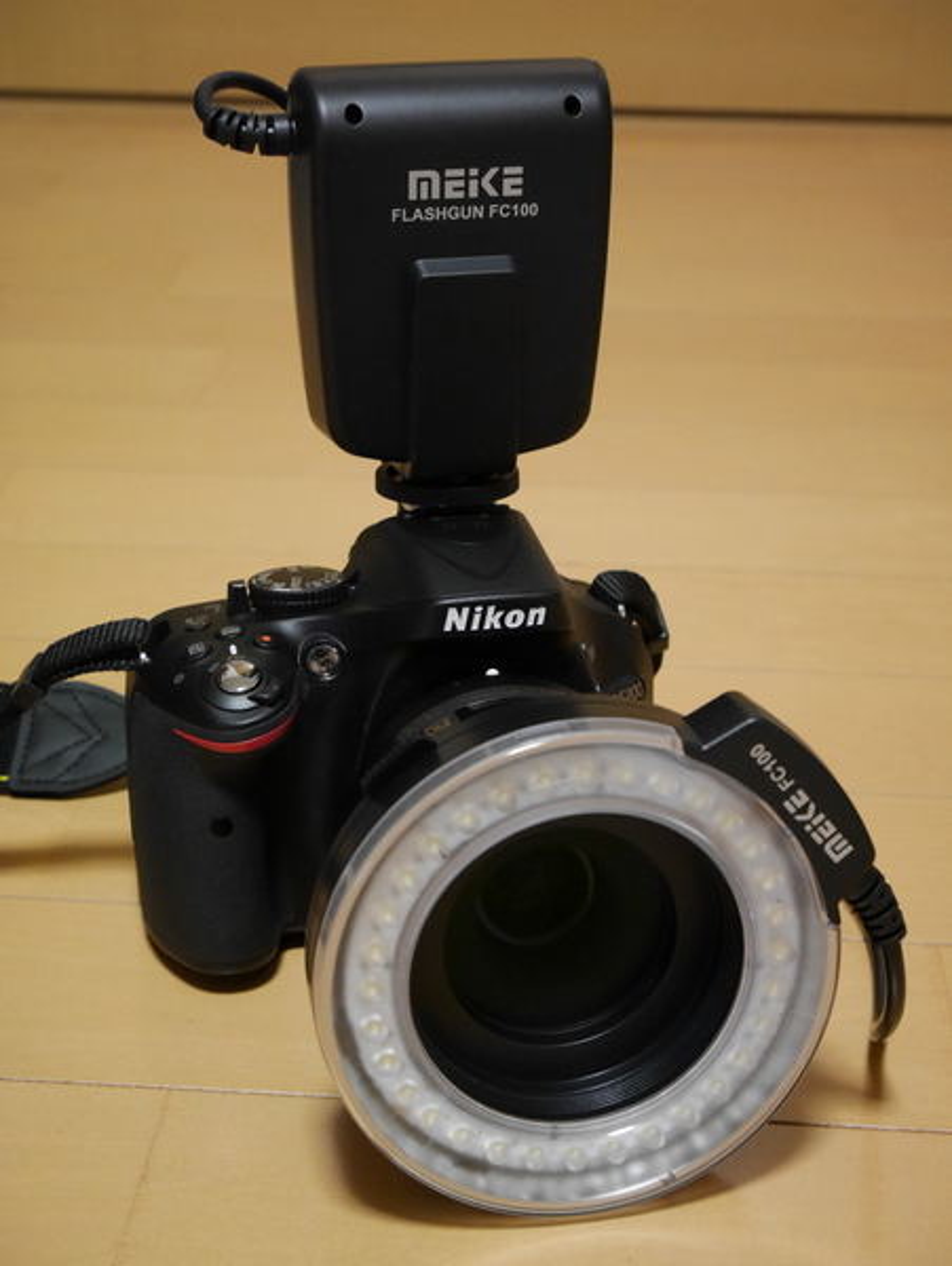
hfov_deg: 23.0
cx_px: 476
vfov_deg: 30.2
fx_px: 2343
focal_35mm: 64
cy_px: 633
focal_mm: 32
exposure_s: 1/50
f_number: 5.6
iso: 3200
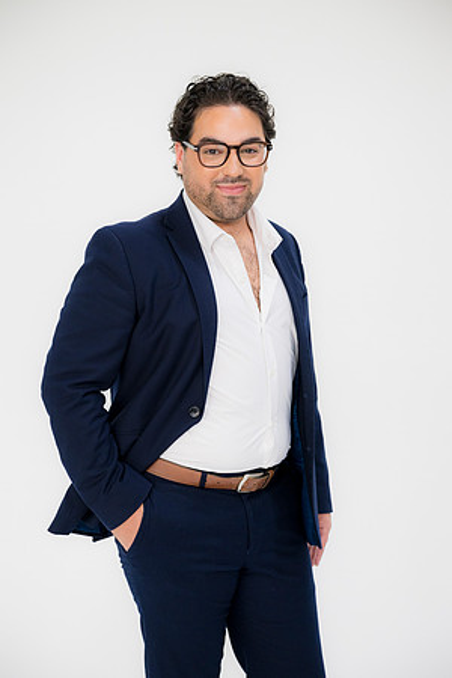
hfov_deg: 18.7
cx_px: 226
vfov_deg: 27.7
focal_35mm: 73
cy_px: 339
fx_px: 1375
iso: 800
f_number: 3.2
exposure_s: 1/125
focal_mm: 73
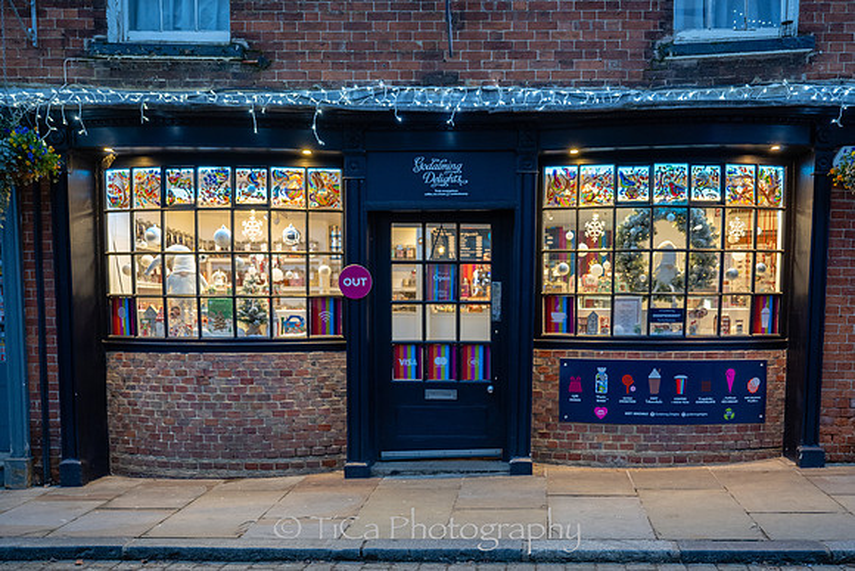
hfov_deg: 60.4
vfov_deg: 42.2
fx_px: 733
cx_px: 472
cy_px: 359
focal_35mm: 31
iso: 800
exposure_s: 1/60
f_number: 2.8
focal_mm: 24
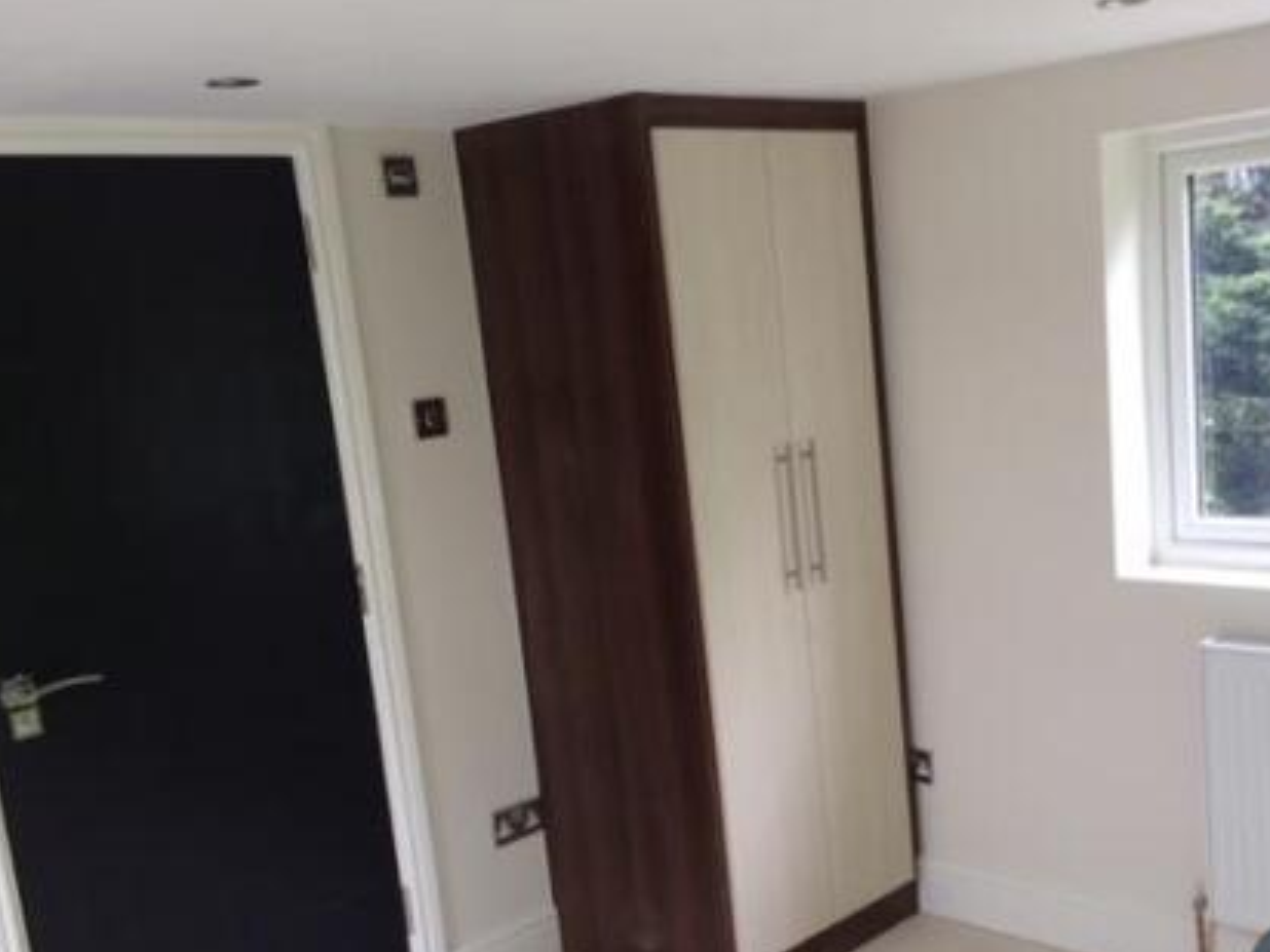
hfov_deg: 45.2
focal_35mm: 41
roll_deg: +5.2
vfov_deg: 34.9
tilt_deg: -11.8
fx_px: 1504
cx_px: 821
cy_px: 602
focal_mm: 4.15
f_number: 2.2
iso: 40
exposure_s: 1/50
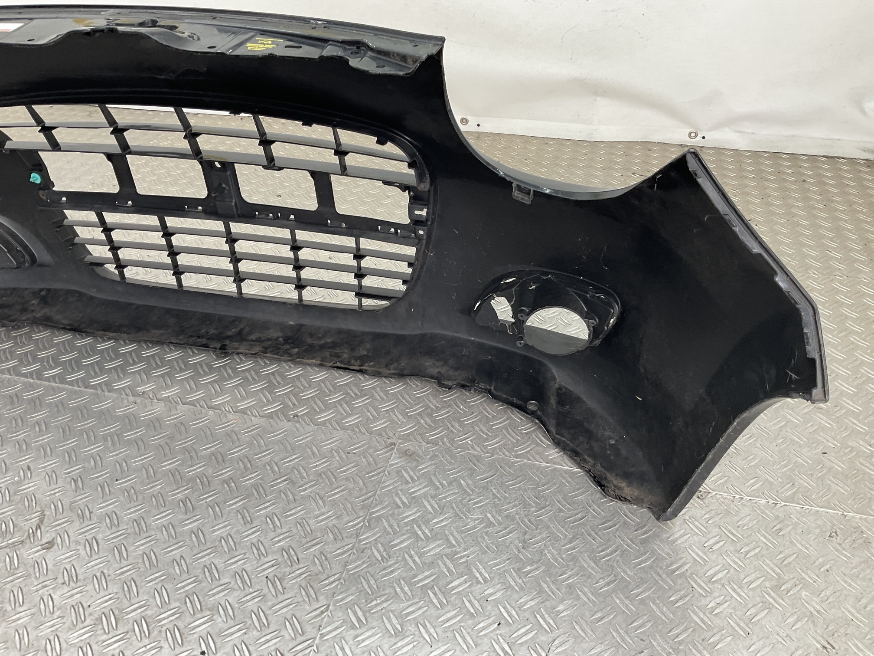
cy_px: 328
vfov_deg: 48.2
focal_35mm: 29
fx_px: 732
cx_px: 437
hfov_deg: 61.7
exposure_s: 1/100
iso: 32
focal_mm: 3
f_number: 1.8
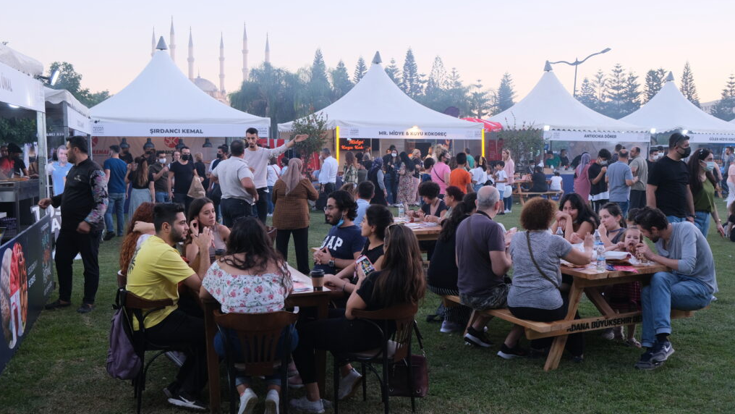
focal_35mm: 38
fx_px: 741
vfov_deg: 31.2
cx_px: 365
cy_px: 204
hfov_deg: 52.8
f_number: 4.5
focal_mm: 24.3
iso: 640
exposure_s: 1/80
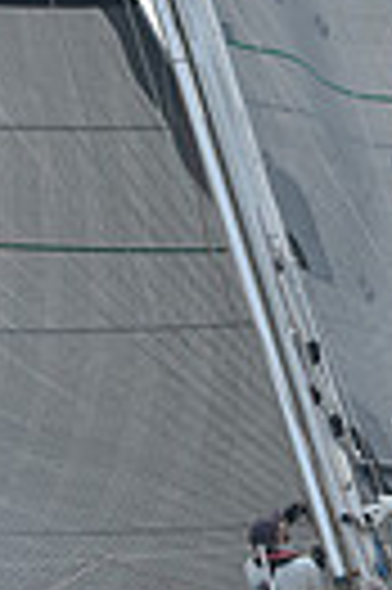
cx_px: 252
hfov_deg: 3.2
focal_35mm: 422
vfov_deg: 4.9
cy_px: 480
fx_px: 6910
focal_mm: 95
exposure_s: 1/800
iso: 250
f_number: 11
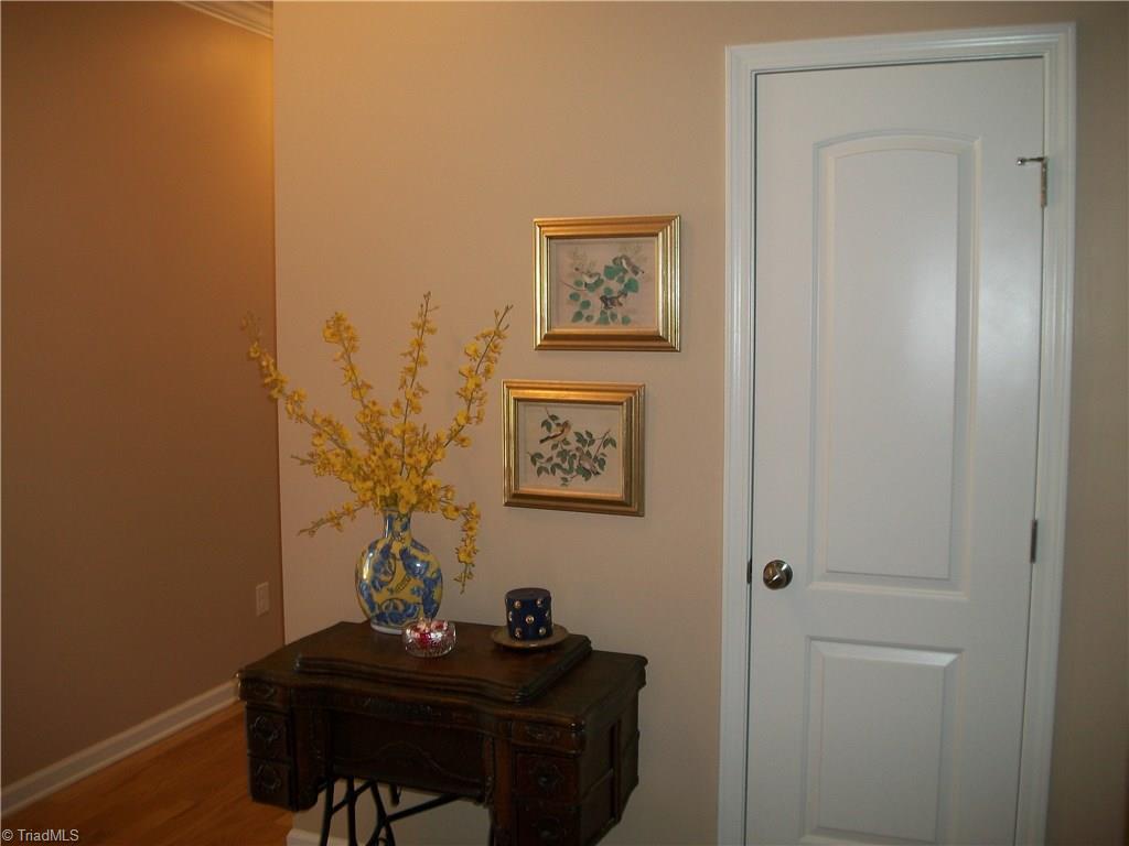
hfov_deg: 56.8
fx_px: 1044
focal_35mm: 32
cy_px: 423
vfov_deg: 44.2
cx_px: 564
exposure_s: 1/30
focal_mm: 5.7
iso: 80
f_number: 2.9
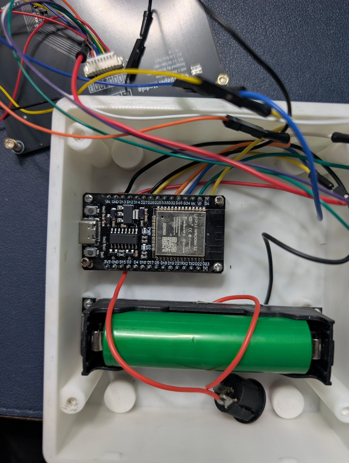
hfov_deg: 56.9
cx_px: 174
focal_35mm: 24
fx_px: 322
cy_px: 232
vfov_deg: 71.5
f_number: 1.68
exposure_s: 1/65.1
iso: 673
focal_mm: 6.9
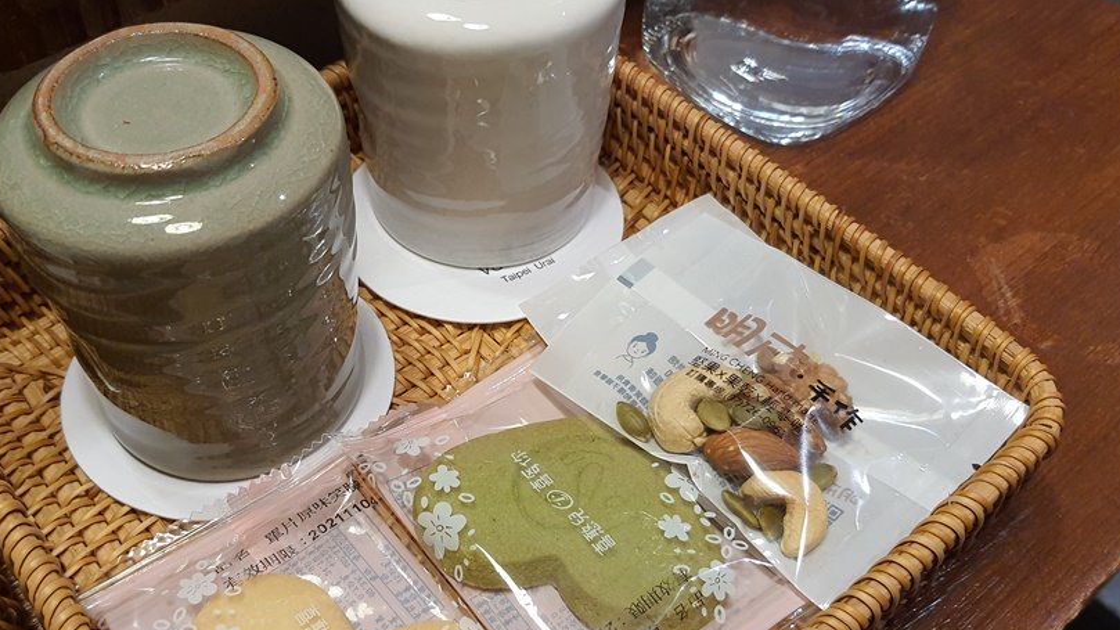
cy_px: 385
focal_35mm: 35
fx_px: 1039
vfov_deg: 33.6
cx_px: 482
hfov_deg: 56.4
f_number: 1.7
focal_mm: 4.32
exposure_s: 1/60
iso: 200
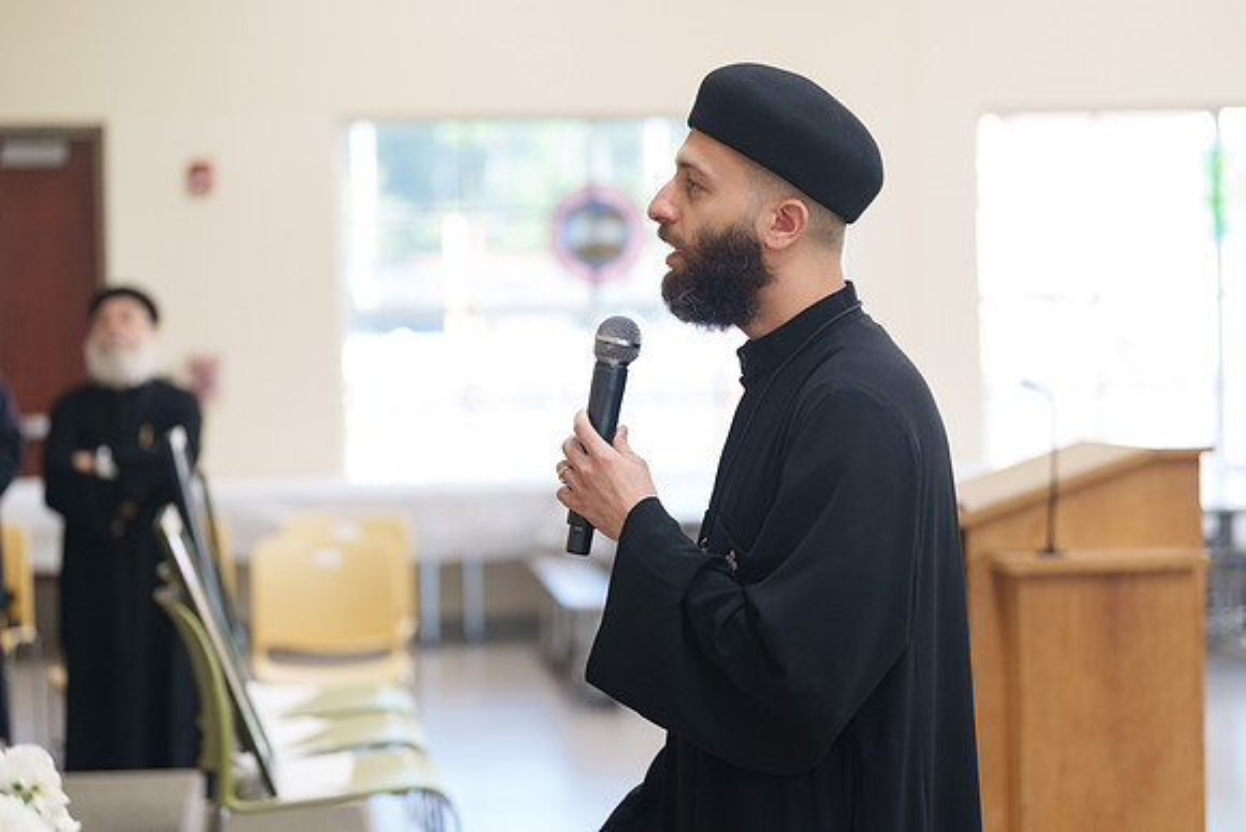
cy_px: 416
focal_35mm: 86
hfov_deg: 23.6
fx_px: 2977
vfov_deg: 15.9
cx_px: 623
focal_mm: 86
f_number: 2.8
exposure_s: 1/160
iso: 1600
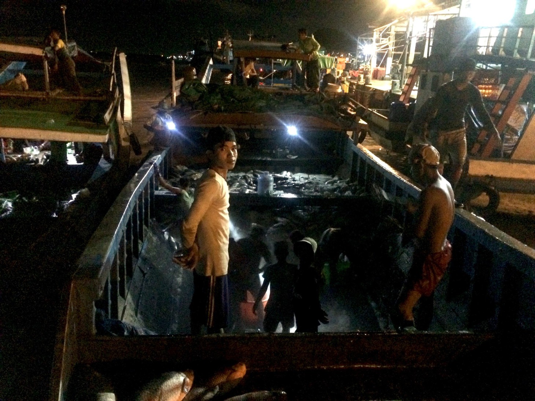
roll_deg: -2.2
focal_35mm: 29
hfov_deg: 61.7
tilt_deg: -18.2
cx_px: 268
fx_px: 448
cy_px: 200
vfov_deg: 48.2
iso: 2000
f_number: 2.2
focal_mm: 4.15
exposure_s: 1/17
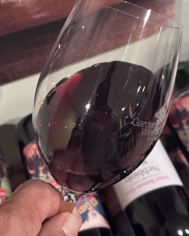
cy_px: 111
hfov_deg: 27.6
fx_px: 385
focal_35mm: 55
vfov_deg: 34.1
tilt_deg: -50.9
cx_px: 93
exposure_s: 1/17
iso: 400
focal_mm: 5.96
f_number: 1.6
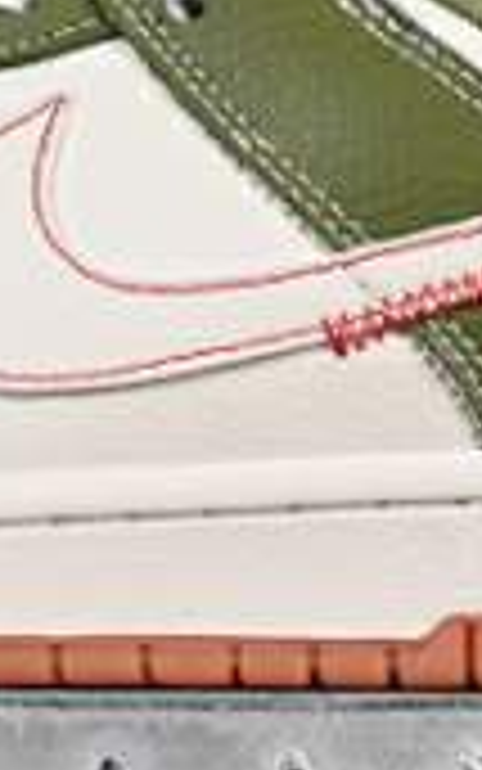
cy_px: 9
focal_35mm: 327
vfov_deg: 6.4
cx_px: 9
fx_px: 6867
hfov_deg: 4.0
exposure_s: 1/80
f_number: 8
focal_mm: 50
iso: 160
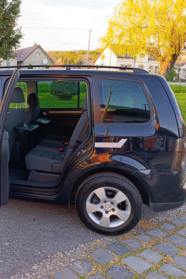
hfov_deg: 36.7
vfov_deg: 55.8
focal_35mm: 34
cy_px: 136
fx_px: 263
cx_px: 23
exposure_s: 1/100
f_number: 1.6
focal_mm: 6.14
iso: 200
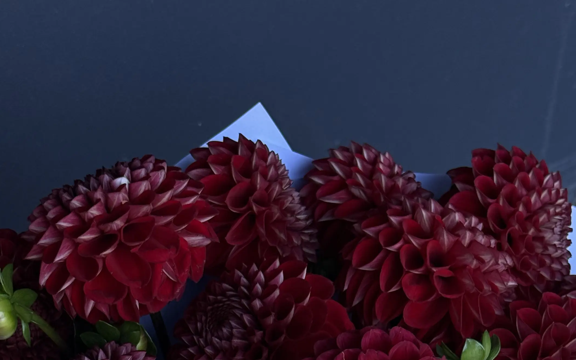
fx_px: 1523
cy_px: 422
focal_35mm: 97
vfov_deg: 13.2
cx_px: 261
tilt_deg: -50.8
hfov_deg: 21.4
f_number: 1.78
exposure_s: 1/136
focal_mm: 6.76
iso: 125
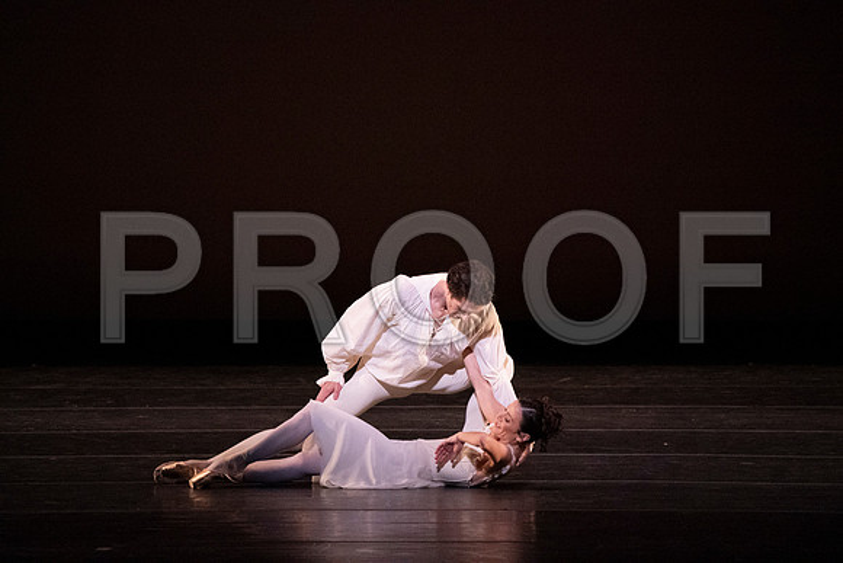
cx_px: 422
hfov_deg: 5.5
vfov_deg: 3.7
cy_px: 282
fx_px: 8806
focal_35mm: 376
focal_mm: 376
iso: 20000
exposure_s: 1/400
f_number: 5.6
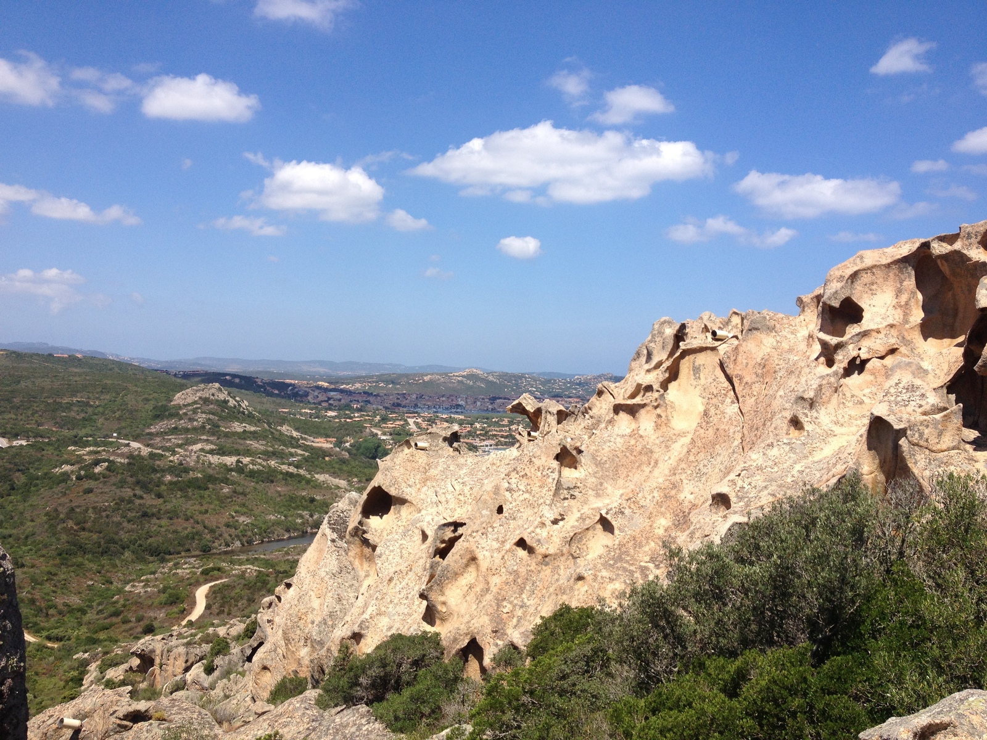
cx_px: 494
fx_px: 998
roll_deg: -1.5
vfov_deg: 40.7
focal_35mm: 35
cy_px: 370
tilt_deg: -2.3
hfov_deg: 52.6
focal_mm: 4.28
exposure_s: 1/1972
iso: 50
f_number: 2.4
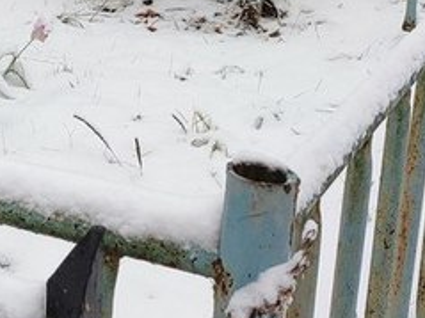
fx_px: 1313
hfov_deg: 17.5
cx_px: -98
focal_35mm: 107
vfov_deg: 13.7
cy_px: 52
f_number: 1.9
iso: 73
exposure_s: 1/100
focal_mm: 6.04
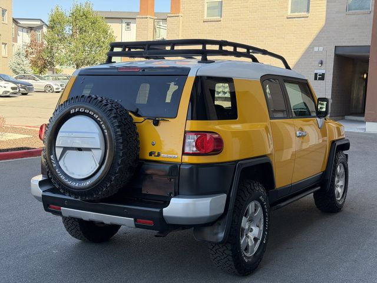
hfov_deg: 39.7
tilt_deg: -6.5
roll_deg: -2.1
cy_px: 142
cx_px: 188
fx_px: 523
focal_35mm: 48
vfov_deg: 30.3
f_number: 1.78
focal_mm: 6.76
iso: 80
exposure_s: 1/513
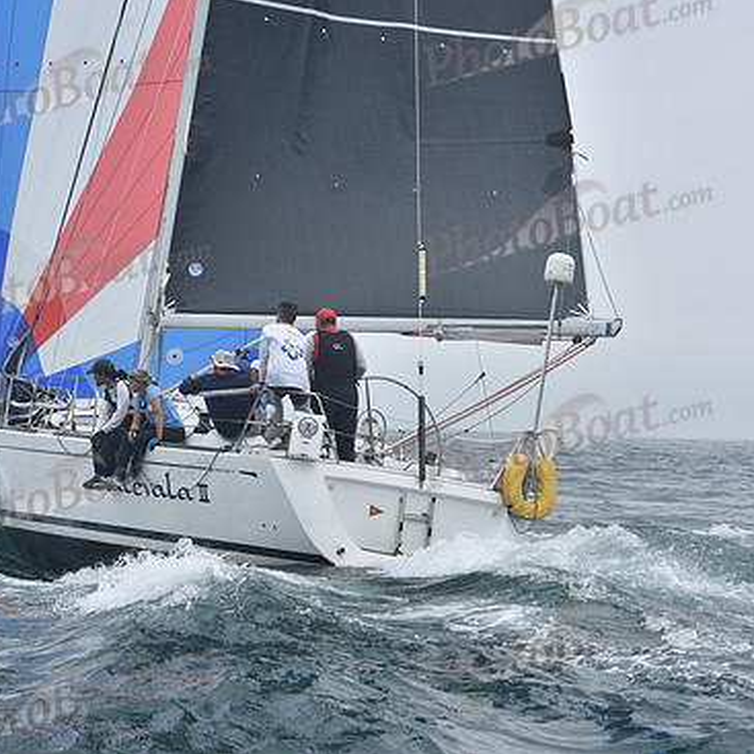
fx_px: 2316
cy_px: 359
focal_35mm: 94
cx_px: 318
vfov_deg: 18.5
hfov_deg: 18.5
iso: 250
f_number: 9
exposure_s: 1/800
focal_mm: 70
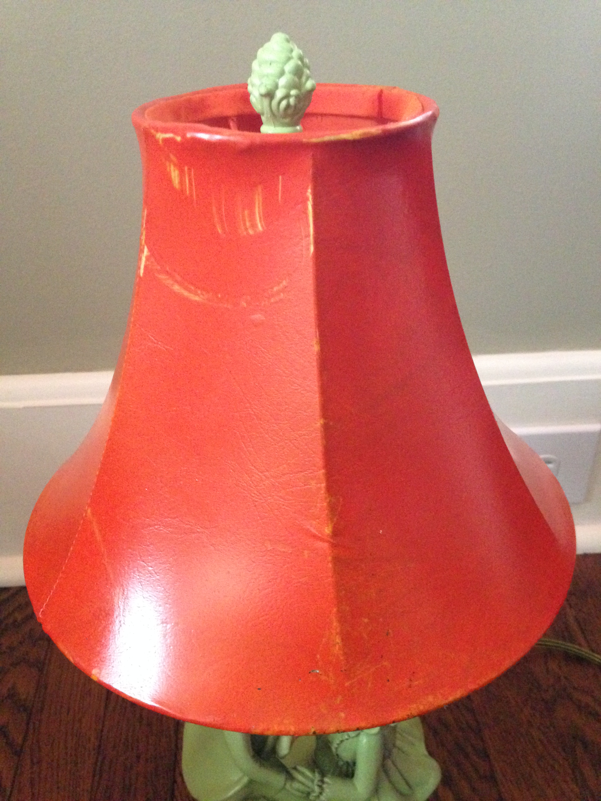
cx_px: 300
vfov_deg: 55.4
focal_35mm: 33
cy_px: 400
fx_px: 764
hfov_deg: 42.9
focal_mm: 4.12
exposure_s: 1/15
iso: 800
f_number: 2.4
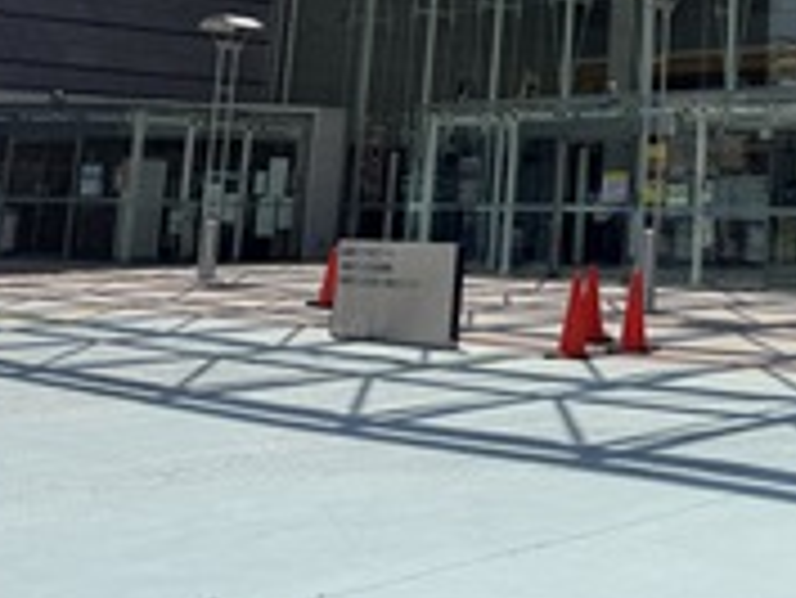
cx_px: 796
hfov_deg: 28.0
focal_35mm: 65
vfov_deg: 21.1
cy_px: -108
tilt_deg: +12.8
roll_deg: -2.1
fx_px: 1496
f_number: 1.78
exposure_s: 1/6711
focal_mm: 6.76
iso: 80
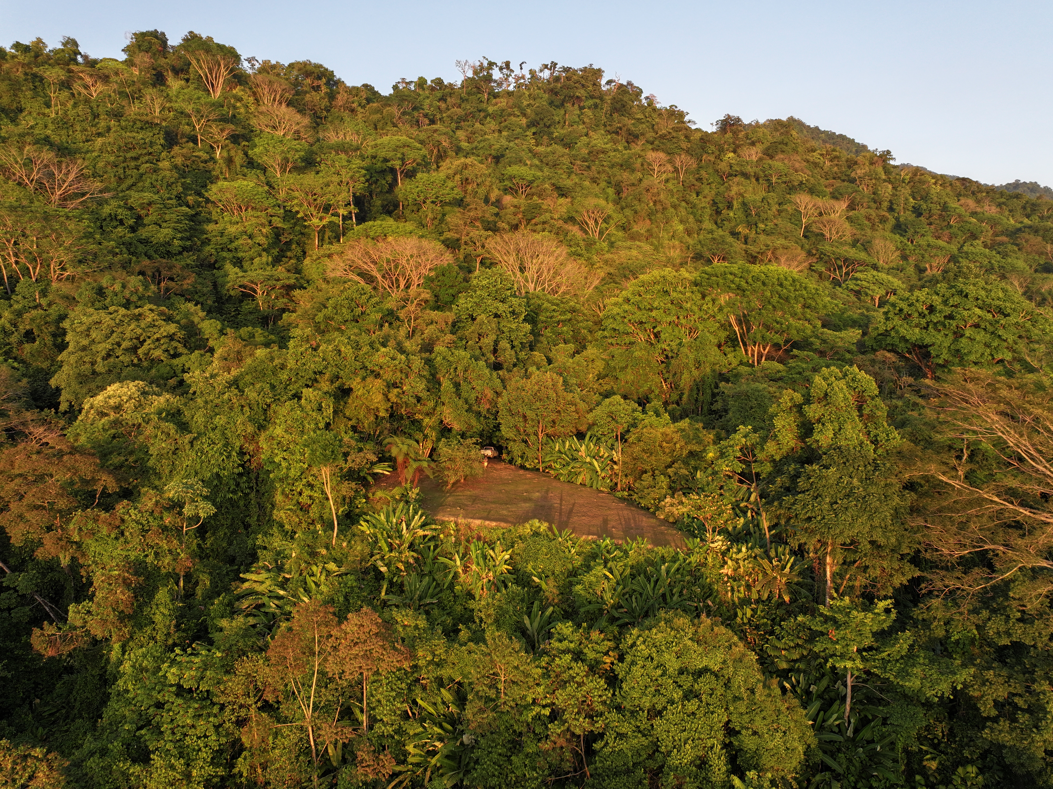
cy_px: 394
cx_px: 526
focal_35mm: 24
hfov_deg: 71.6
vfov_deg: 56.8
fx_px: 730
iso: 120
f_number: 2.8
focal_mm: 12.29
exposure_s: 1/320
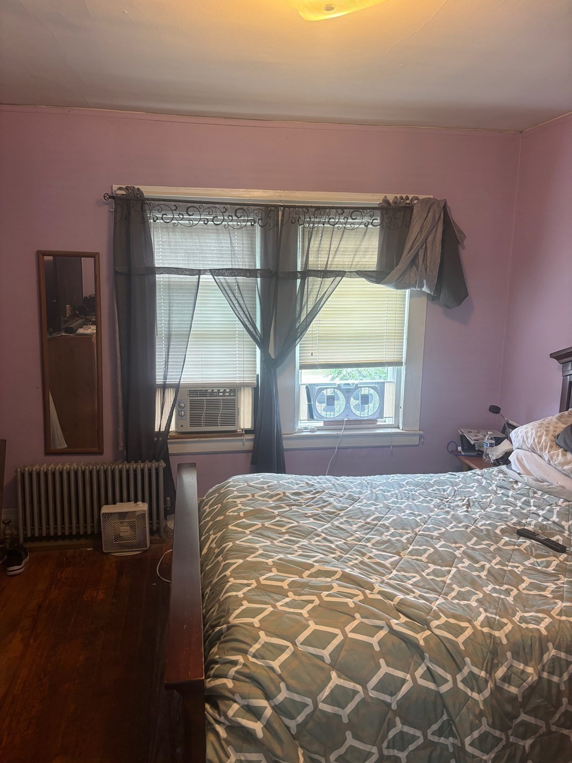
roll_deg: +1.0
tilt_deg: -10.6
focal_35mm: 26
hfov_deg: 53.1
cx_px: 286
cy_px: 382
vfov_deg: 67.3
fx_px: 573
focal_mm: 5.96
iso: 160
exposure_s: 1/60
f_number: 1.6
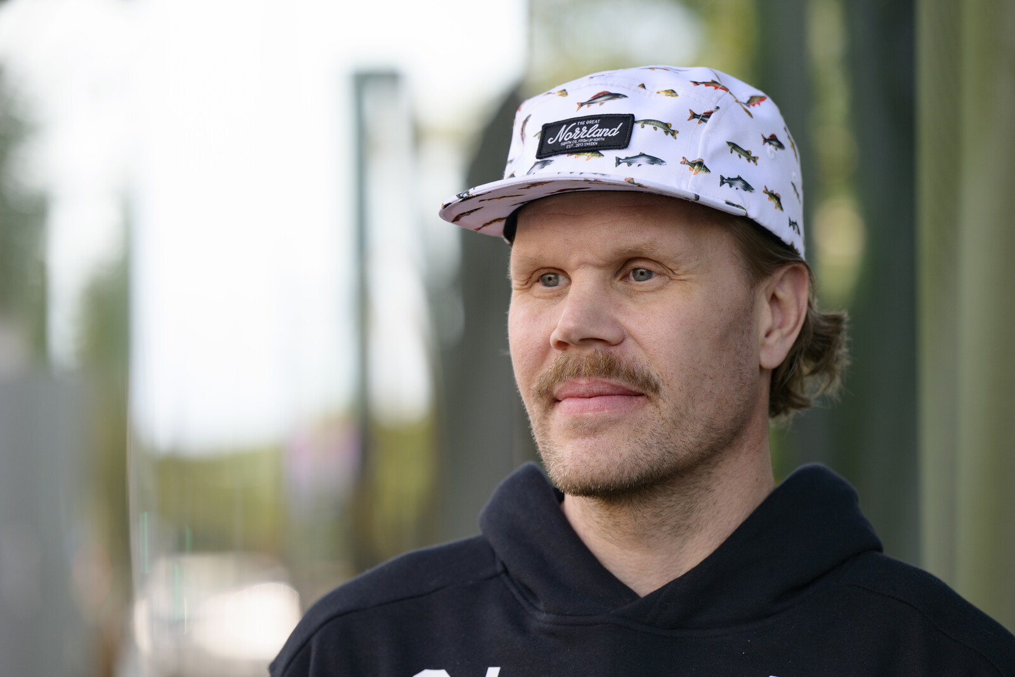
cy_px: 338
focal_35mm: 145
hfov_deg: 14.2
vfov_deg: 9.5
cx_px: 508
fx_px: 4088
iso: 400
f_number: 4
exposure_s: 1/500
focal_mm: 145
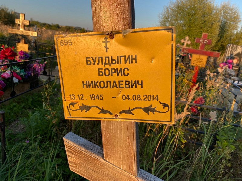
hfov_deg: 67.3
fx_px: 182
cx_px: 121
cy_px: 90
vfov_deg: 53.1
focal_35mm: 26
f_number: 1.8
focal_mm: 4.25
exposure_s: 1/594
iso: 32
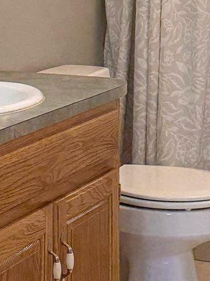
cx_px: 104
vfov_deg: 14.7
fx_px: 1068
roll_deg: -0.5
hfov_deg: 11.2
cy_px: -2
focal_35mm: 132
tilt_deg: -4.2
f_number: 1.78
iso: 320
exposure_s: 1/120
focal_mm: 6.76
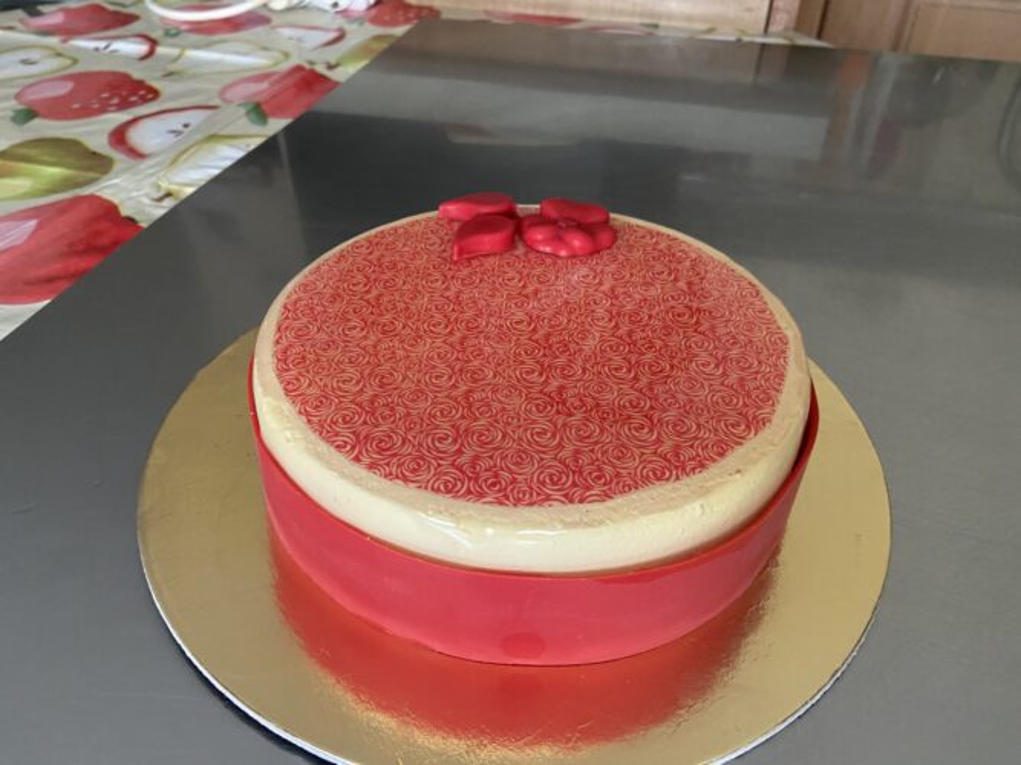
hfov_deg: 67.3
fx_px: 767
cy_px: 382
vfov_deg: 53.0
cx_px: 510
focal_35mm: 26
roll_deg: -0.6
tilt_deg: -38.2
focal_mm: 4.25
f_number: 1.8
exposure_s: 1/60
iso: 320
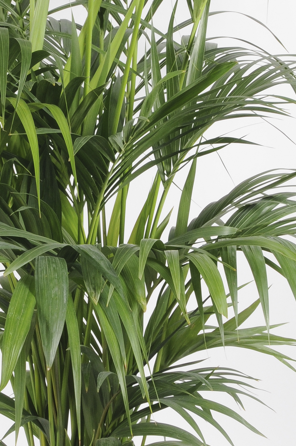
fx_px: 1224
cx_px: 71
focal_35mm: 99
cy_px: 168
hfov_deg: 13.7
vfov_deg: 20.6
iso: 250
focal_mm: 22
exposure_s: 1/125
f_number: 13
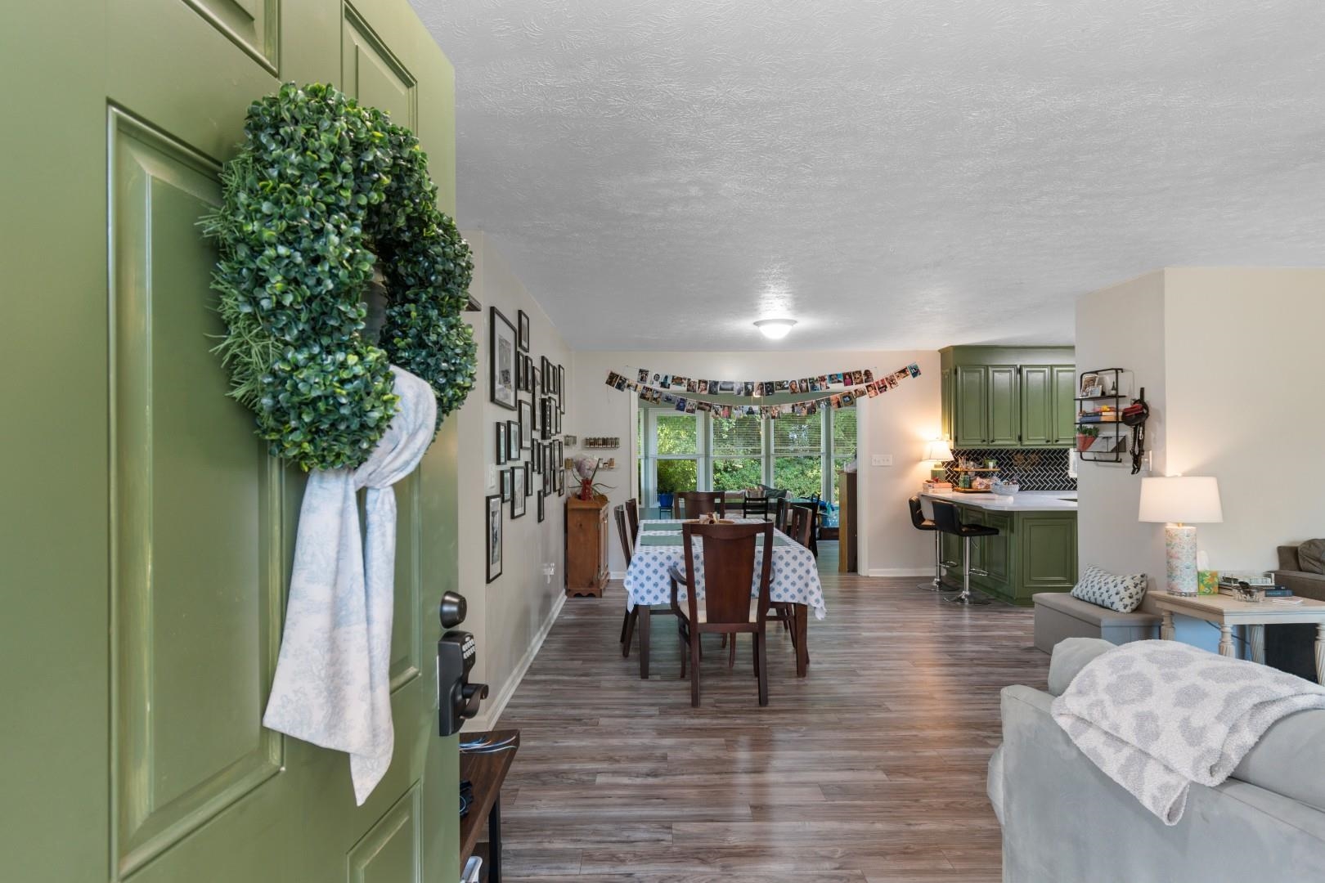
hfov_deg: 86.9
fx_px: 699
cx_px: 662
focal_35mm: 19
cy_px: 442
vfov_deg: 64.6
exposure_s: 1/5
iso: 100
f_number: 4.8
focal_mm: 13
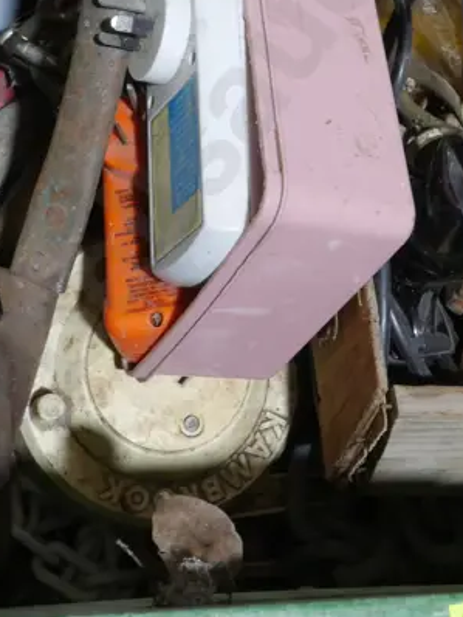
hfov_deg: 20.4
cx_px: 300
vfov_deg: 25.9
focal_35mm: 72
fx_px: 1283
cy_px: 28
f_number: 9
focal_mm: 14
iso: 1600
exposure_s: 1/60
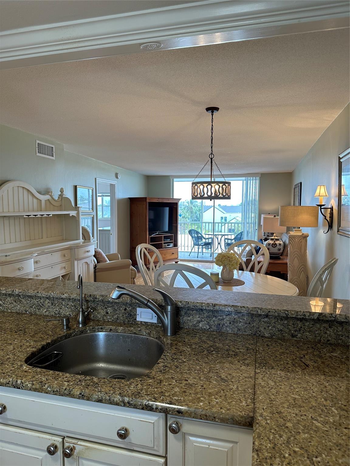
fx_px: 324
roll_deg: -0.1
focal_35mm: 24
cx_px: 175
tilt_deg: -3.3
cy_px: 233
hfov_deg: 56.8
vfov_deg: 71.6
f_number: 1.78
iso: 125
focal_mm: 6.86
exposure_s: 1/142
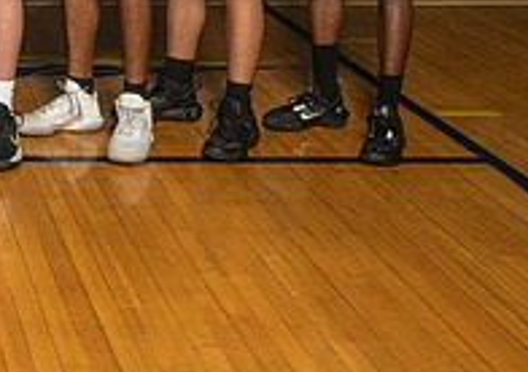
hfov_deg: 19.5
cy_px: -153
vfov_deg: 14.7
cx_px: -232
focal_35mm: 91
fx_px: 1358
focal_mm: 29
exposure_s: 1/125
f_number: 7.1
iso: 125
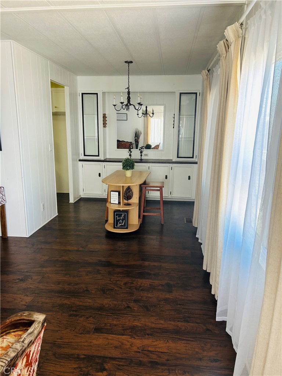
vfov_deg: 67.3
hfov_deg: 53.1
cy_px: 188
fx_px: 282
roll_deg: -2.1
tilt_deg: -10.6
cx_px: 141
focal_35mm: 26
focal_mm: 5.7
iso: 80
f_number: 1.5
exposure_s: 1/60
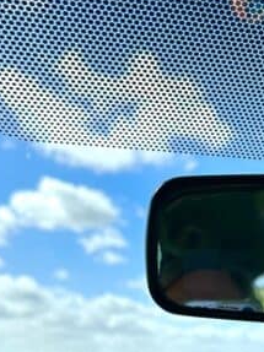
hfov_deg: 25.2
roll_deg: +2.6
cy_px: 312
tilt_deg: +7.1
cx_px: 216
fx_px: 580
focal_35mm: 57
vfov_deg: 32.3
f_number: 1.5
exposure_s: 1/3165
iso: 50
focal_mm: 5.7
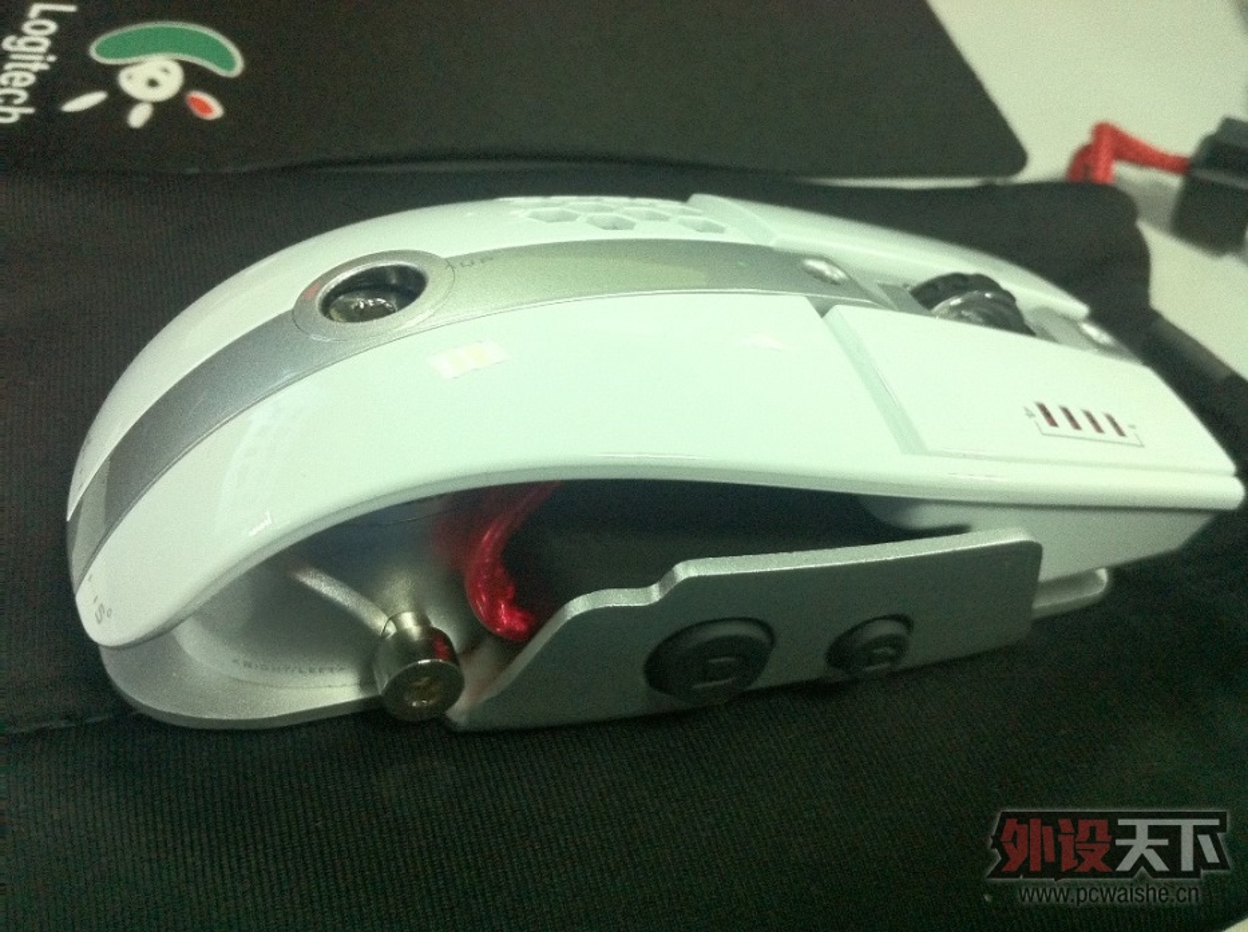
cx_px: 624
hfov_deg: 52.7
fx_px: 1260
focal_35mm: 35
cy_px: 466
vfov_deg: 40.6
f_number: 2.8
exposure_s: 1/15
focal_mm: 3.85
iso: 250
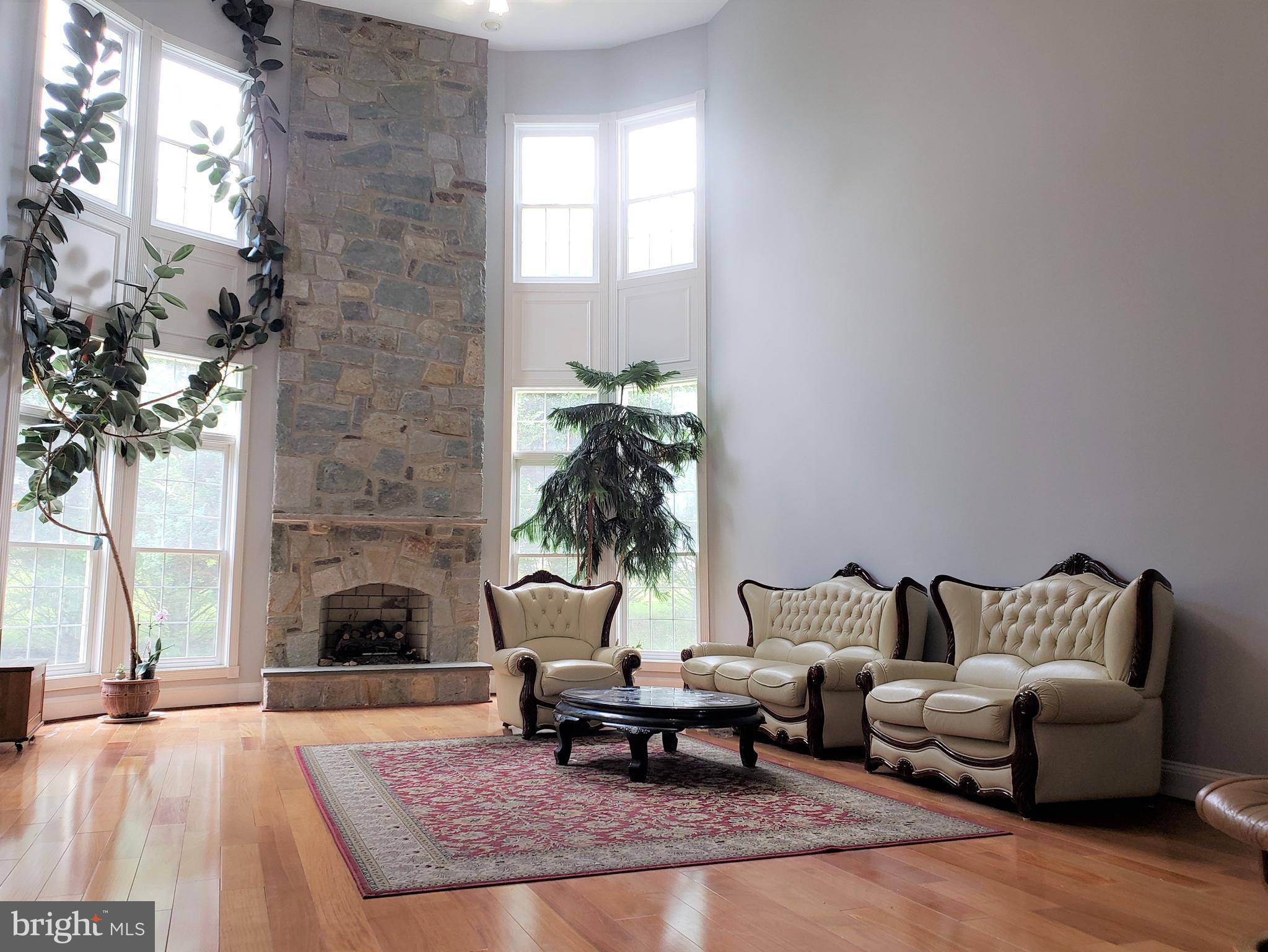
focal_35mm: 26
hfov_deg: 67.3
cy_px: 476
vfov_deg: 53.1
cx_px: 634
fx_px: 953
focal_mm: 4.3
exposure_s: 1/60
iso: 160
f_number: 2.4
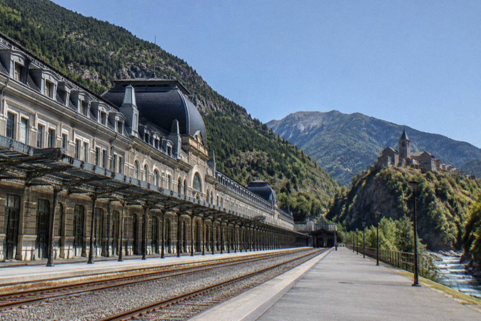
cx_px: 240
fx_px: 467
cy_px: 160
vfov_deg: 37.8
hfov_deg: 54.5
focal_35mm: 35
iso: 500
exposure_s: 1/400
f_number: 9
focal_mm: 35
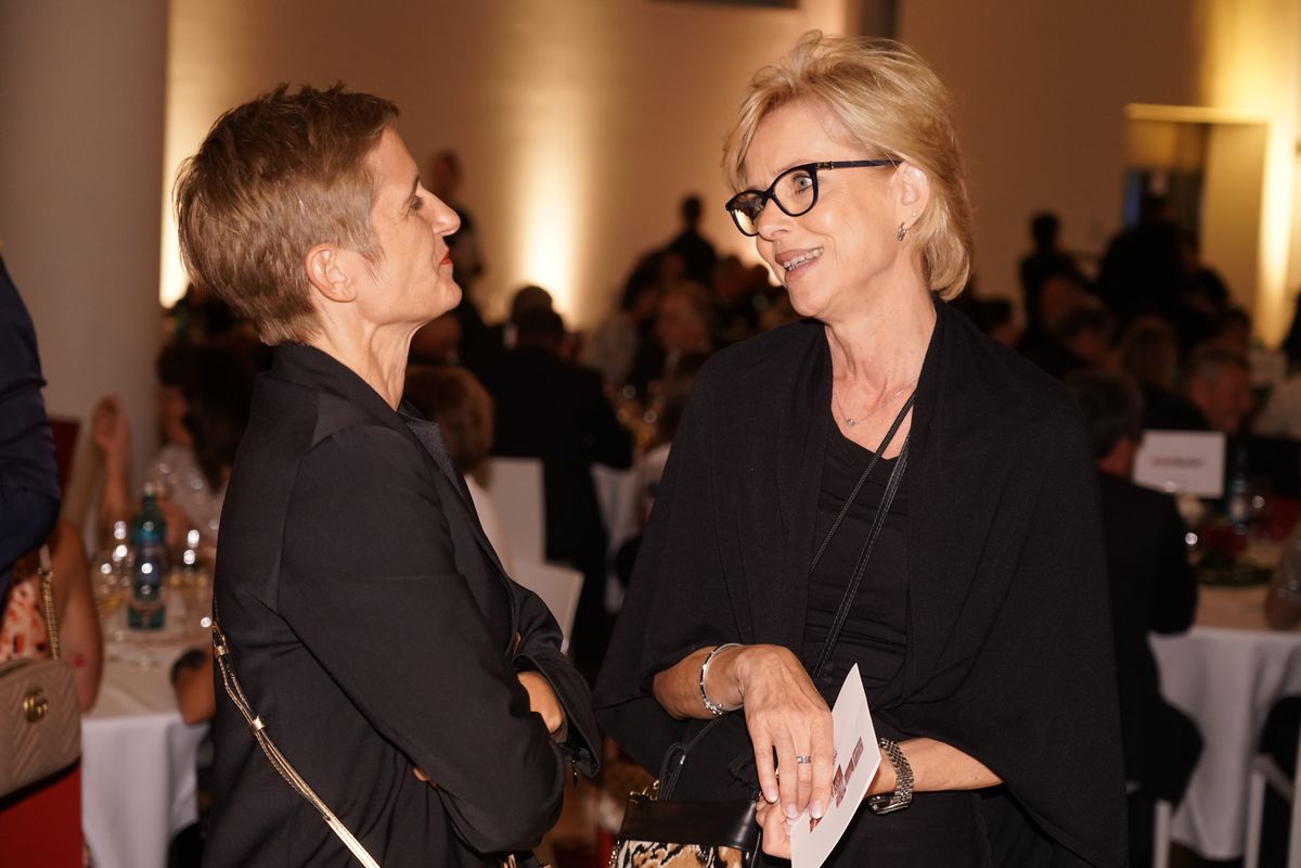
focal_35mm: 70
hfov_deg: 28.8
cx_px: 650
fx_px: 2530
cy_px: 434
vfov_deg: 19.5
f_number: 4
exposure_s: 1/100
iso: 2500
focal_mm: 70
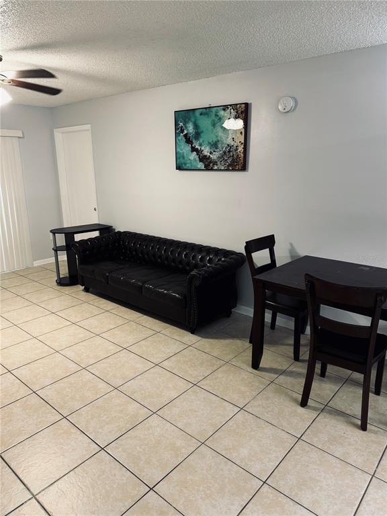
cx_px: 194
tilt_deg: -15.3
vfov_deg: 71.6
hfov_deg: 56.8
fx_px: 358
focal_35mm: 24
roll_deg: +0.9
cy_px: 258
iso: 200
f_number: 1.78
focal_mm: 6.76
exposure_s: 1/60
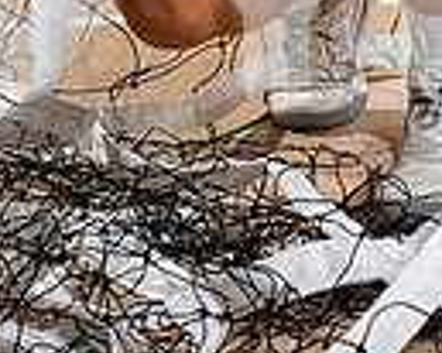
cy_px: -257
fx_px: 2614
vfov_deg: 7.5
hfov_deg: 9.6
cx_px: 367
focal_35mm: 200
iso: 100
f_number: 8
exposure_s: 1/250
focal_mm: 61
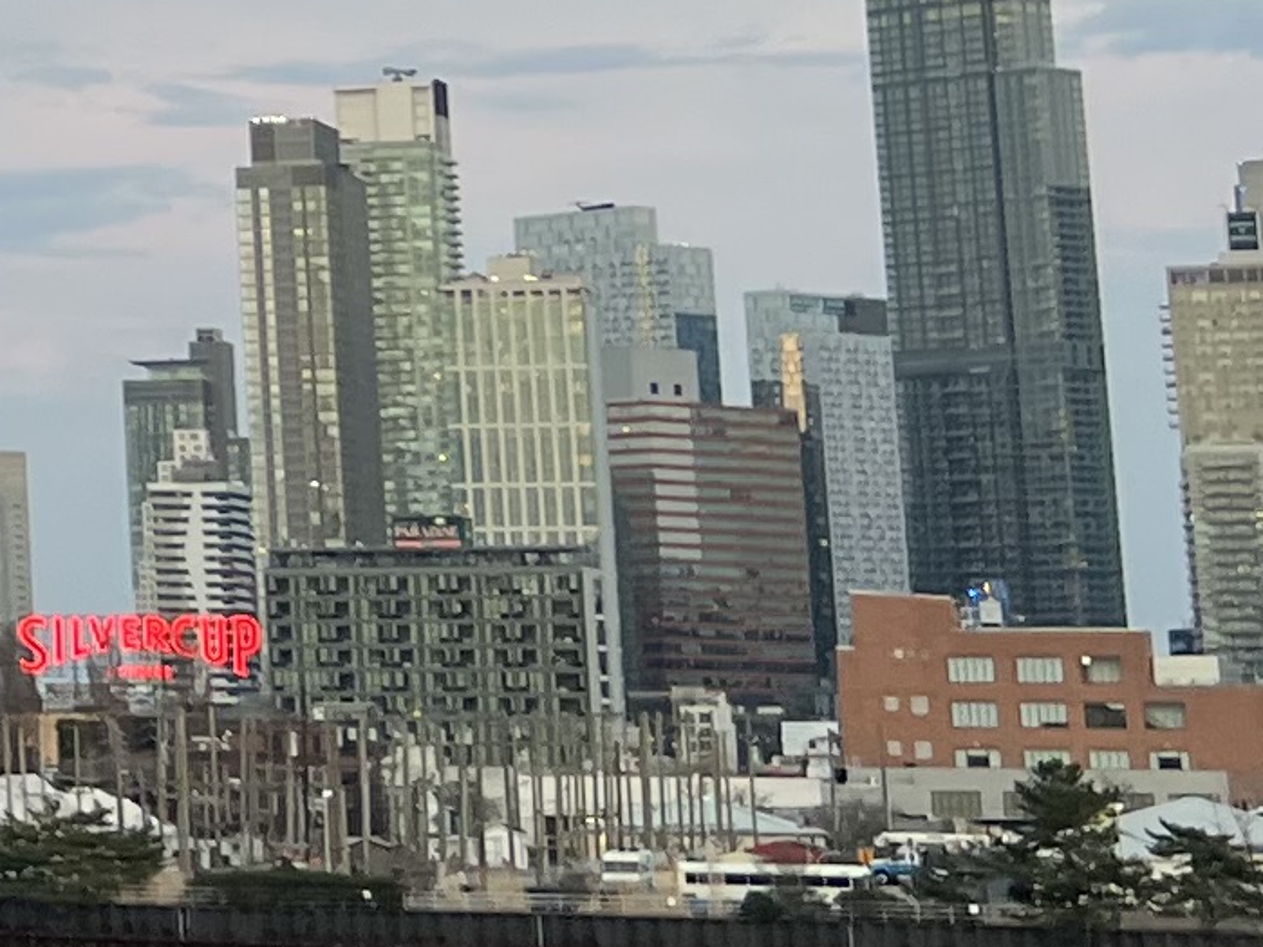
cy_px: -416
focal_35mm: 150
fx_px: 5472
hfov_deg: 11.5
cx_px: -1436
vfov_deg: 9.6
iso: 64
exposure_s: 1/121
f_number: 1.5
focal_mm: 5.7
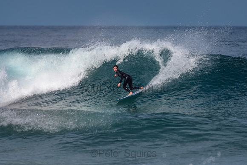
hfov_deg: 3.4
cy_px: 82
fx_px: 4202
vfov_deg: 2.2
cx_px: 124
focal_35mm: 612
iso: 100
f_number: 5.6
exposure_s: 1/2000
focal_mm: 500
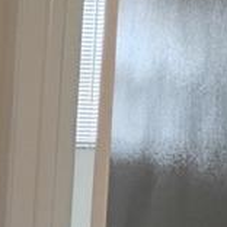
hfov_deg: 8.6
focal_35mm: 190
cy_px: 281
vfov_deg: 9.1
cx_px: -251
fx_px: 1410
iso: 888
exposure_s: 1/60
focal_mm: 4.26
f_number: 1.8
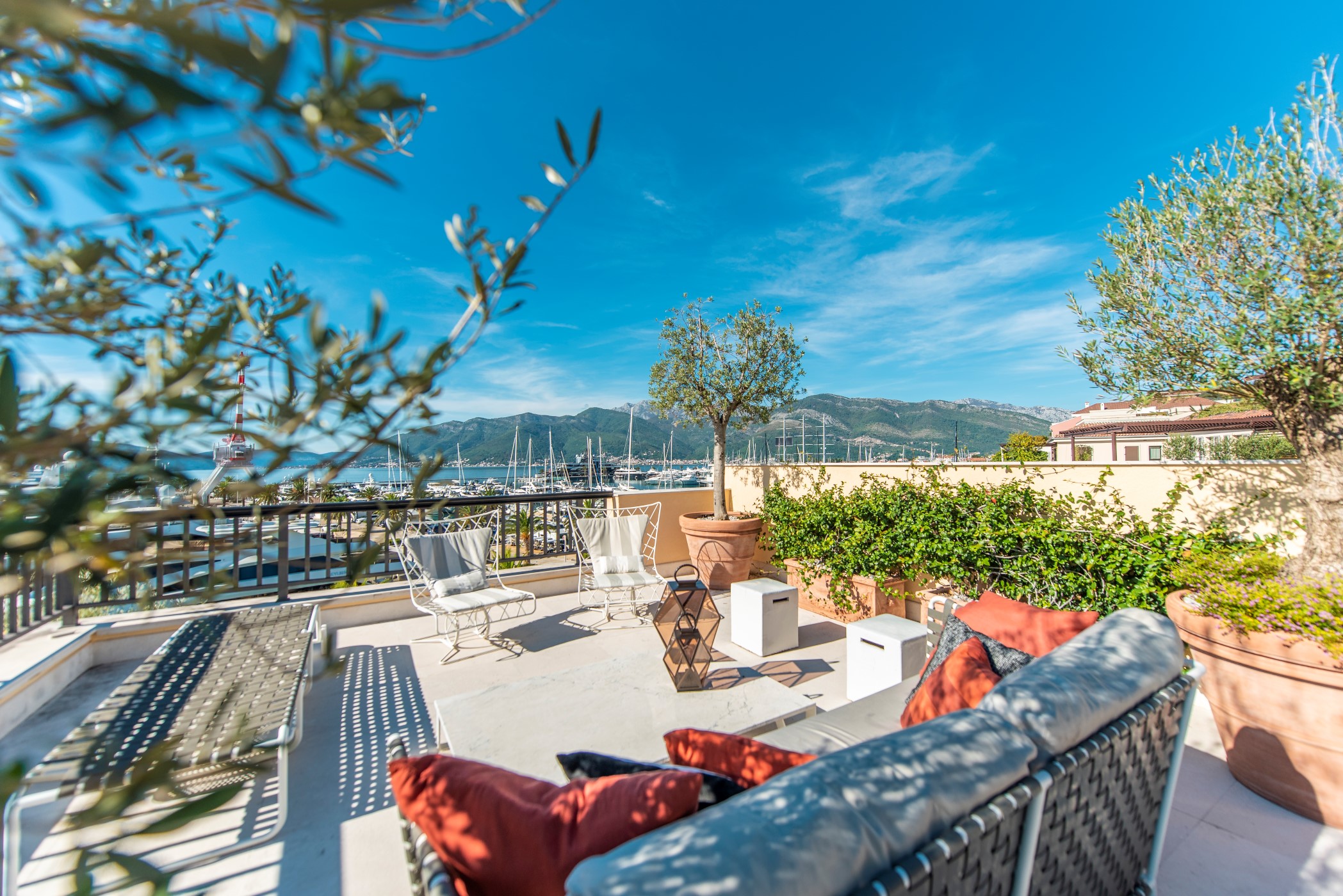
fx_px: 522
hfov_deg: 104.2
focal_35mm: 14
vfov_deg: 81.3
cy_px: 448
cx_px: 672
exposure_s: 1/2000
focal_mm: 14
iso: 50
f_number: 2.8
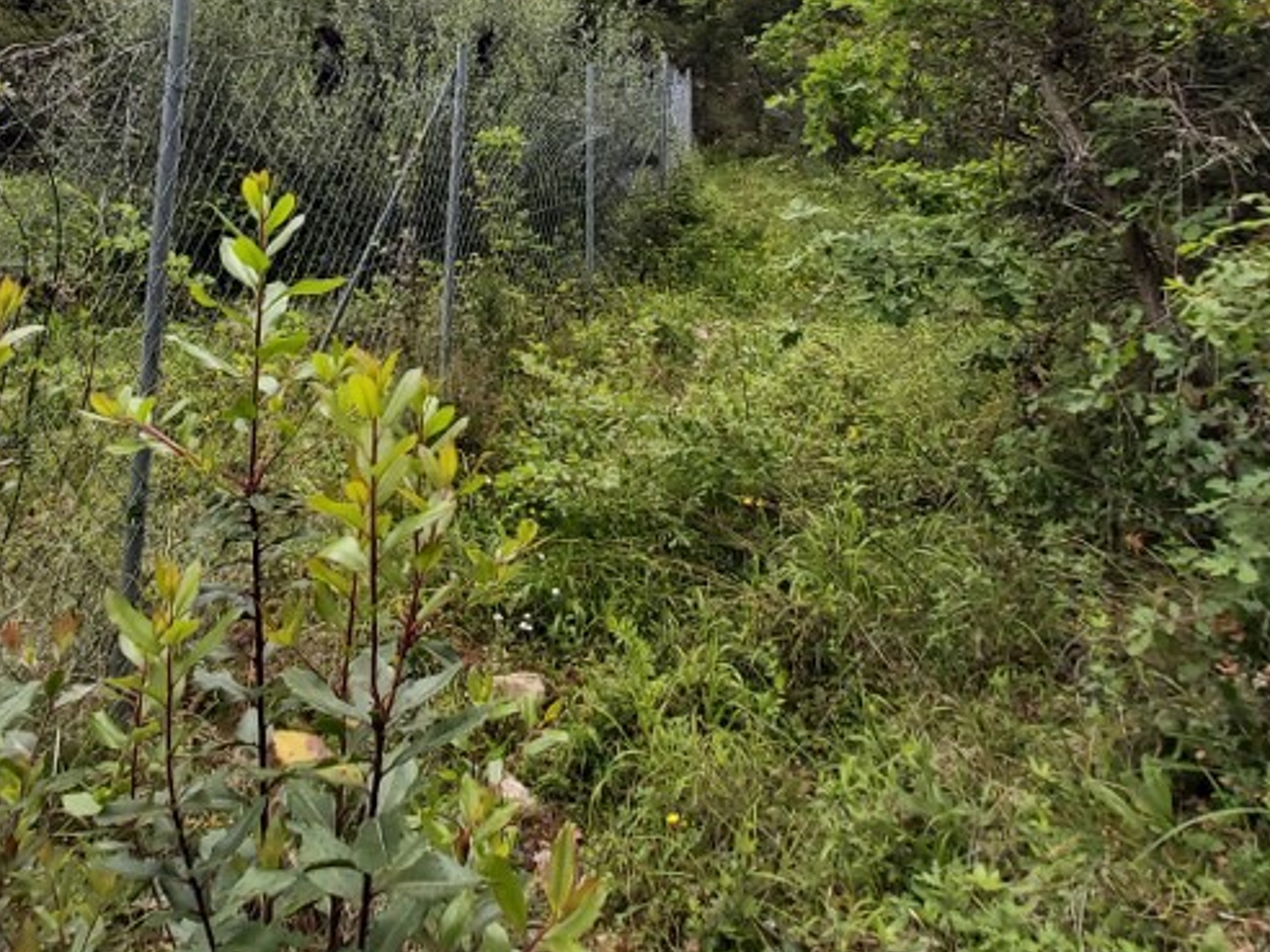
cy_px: 126
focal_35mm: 25
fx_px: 917
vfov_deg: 49.9
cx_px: 503
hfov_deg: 68.6
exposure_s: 1/681
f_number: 2.2
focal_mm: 1.42
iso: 40
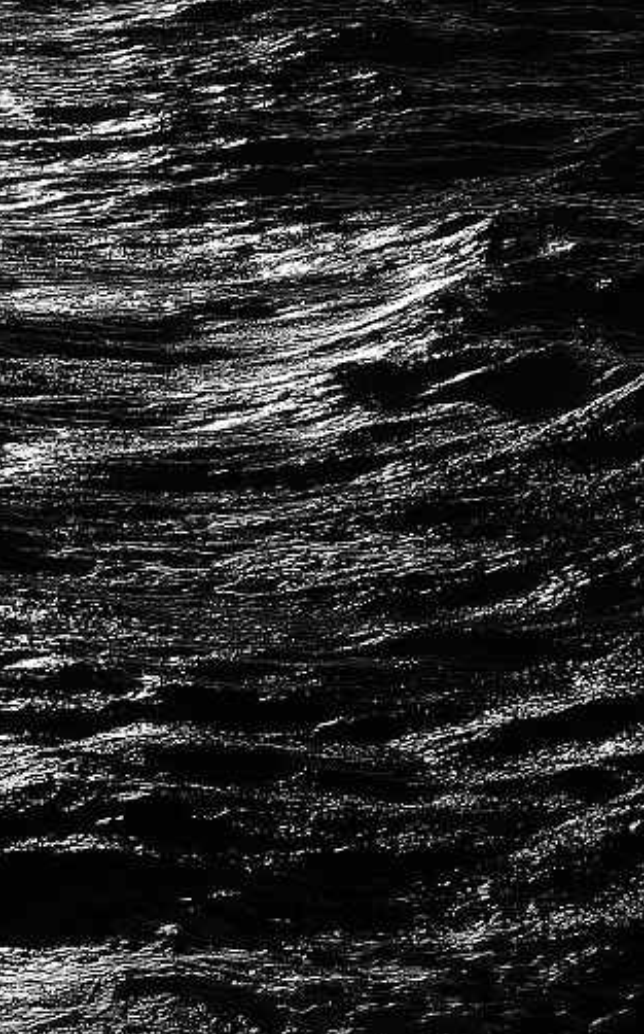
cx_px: -178
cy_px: 111
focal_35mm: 171
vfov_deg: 12.2
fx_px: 4800
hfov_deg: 7.6
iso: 100
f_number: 7.1
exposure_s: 1/1250
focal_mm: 35
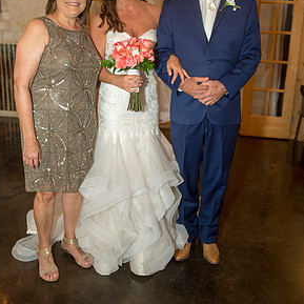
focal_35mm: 37
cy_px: 120
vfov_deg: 44.7
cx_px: 149
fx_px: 368
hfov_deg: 44.9
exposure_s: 1/80
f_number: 2.8
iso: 640
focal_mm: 28
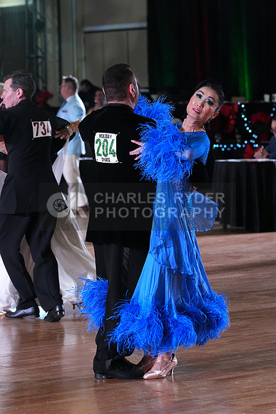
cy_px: 207
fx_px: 1816
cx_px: 138
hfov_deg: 8.7
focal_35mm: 158
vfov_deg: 13.0
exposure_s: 1/400
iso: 10000
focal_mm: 158
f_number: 6.3
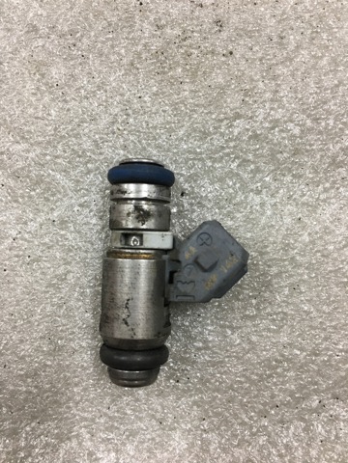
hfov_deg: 48.2
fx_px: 389
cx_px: 174
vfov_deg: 61.7
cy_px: 232
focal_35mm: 29
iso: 125
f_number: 2.2
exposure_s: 1/33
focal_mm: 4.15
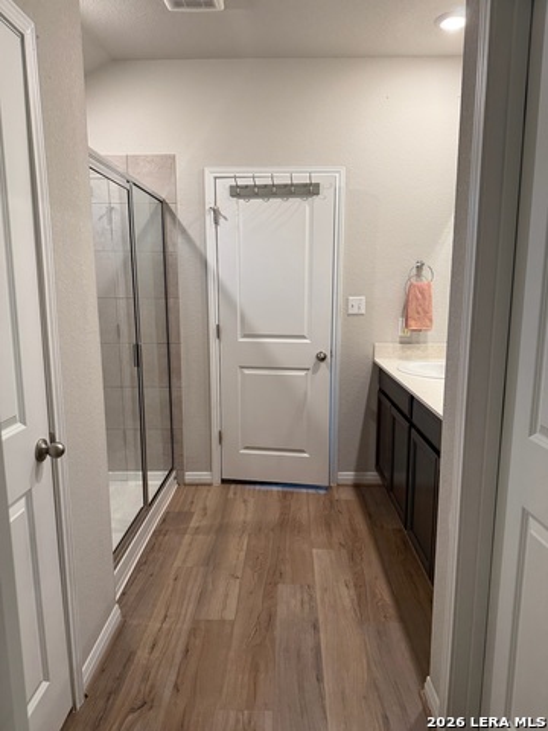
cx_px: 274
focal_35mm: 24
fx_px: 507
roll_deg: +0.6
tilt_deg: -9.1
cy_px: 366
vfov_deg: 71.6
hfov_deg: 56.8
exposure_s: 1/120
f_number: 1.78
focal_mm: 6.76
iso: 200
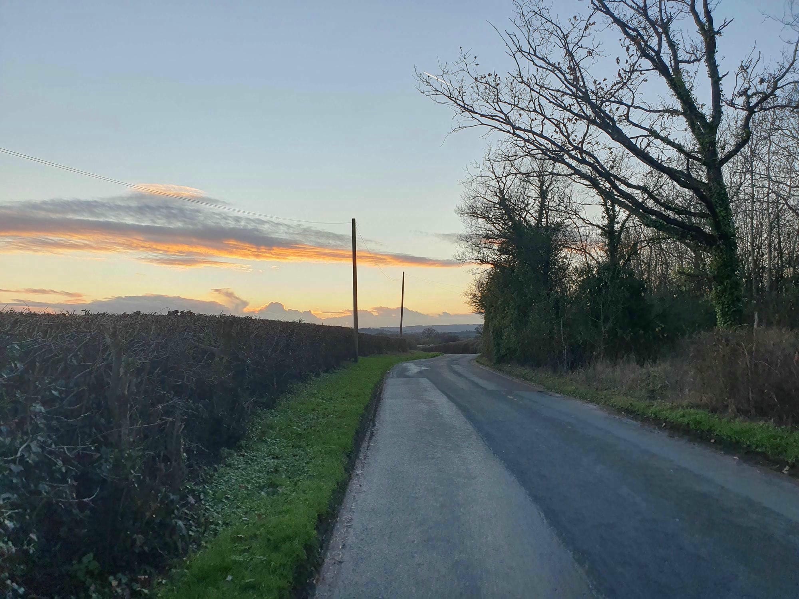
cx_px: 400
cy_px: 300
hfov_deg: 67.3
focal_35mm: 26
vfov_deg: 53.1
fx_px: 600
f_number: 2.4
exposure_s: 1/298
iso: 50
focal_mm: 4.32
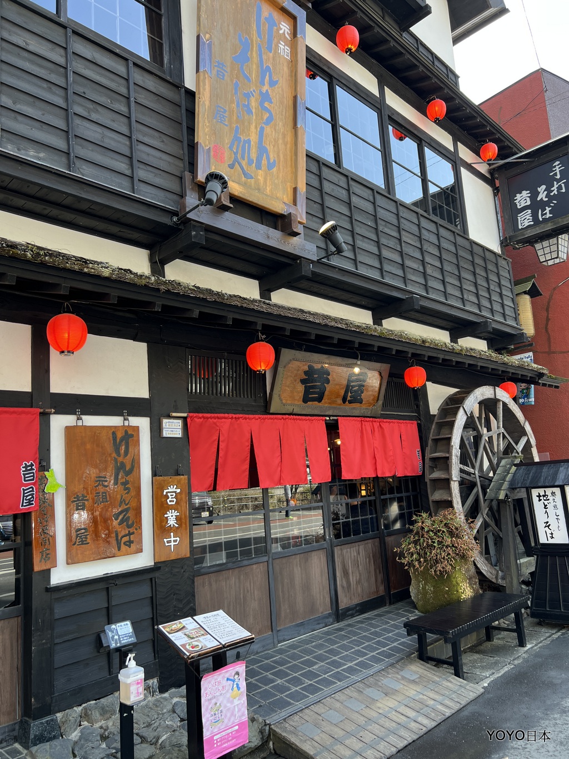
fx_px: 570
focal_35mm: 26
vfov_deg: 67.3
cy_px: 380
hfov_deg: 53.1
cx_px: 284
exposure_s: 1/248
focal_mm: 5.7
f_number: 1.5
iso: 40
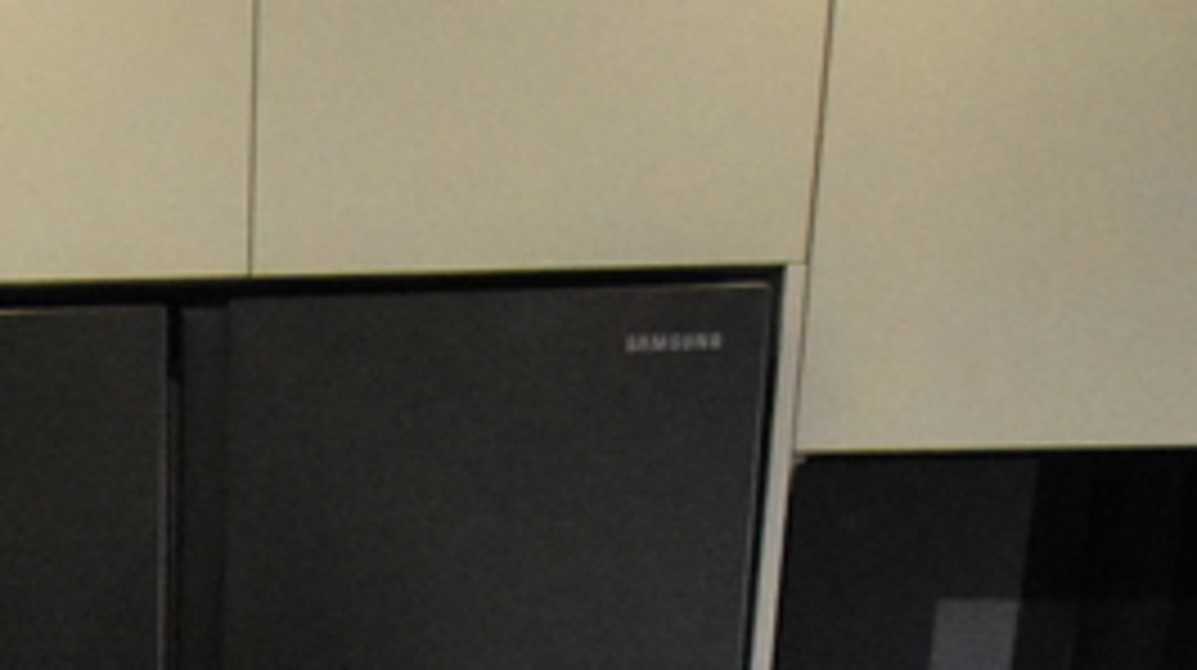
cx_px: -9
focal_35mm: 71
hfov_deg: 27.9
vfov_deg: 13.9
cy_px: 1407
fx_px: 2251
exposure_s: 1/500
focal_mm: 10
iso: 6400
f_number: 4.5
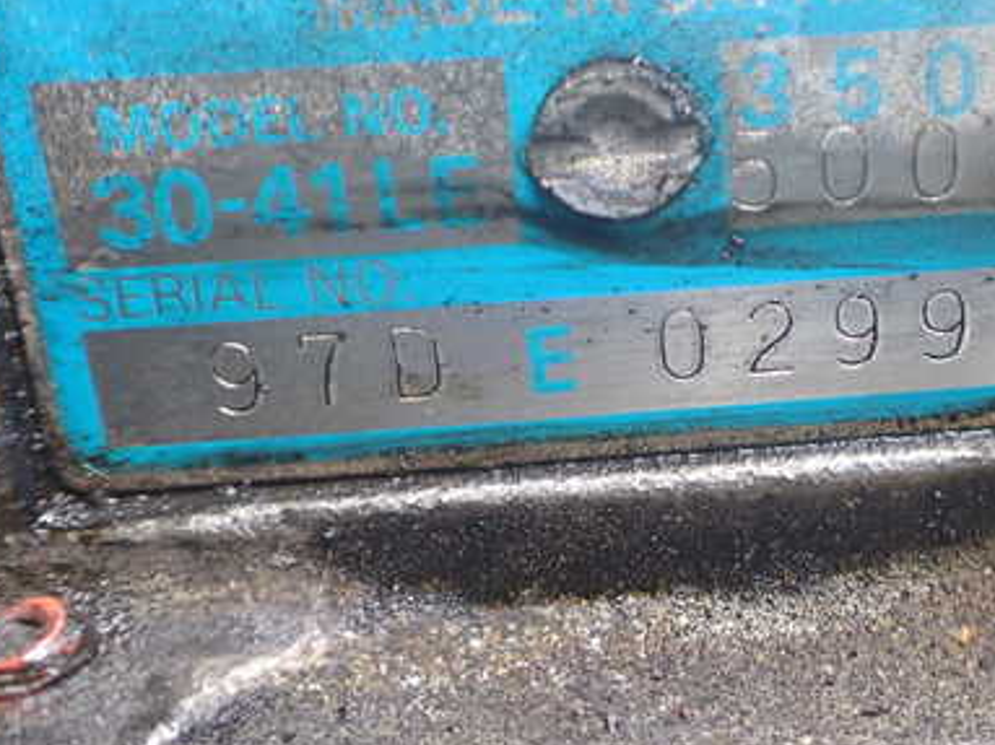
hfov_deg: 39.7
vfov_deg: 30.9
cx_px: 701
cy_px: 345
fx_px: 1351
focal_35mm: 47
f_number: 2.3
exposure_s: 1/125
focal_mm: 5.4
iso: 320
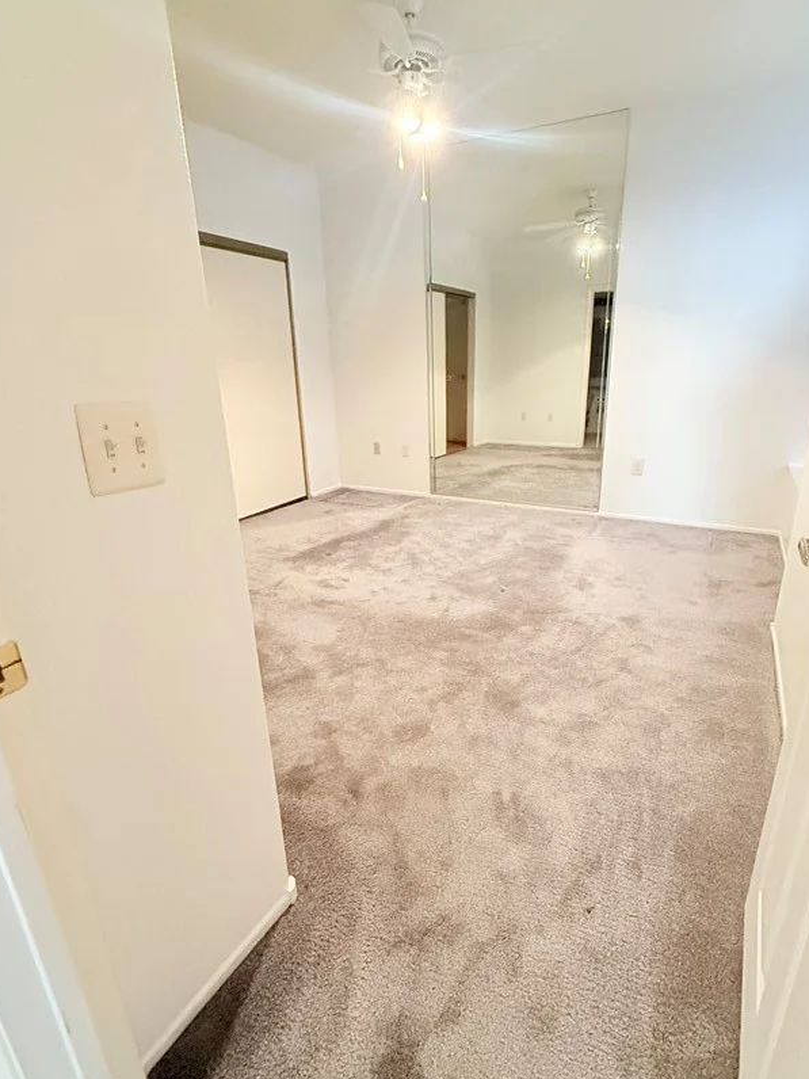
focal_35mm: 18
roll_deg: +0.6
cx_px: 446
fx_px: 561
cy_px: 552
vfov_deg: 87.7
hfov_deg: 71.4
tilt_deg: -18.2
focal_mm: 2.22
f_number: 2.2
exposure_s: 1/60
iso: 1000
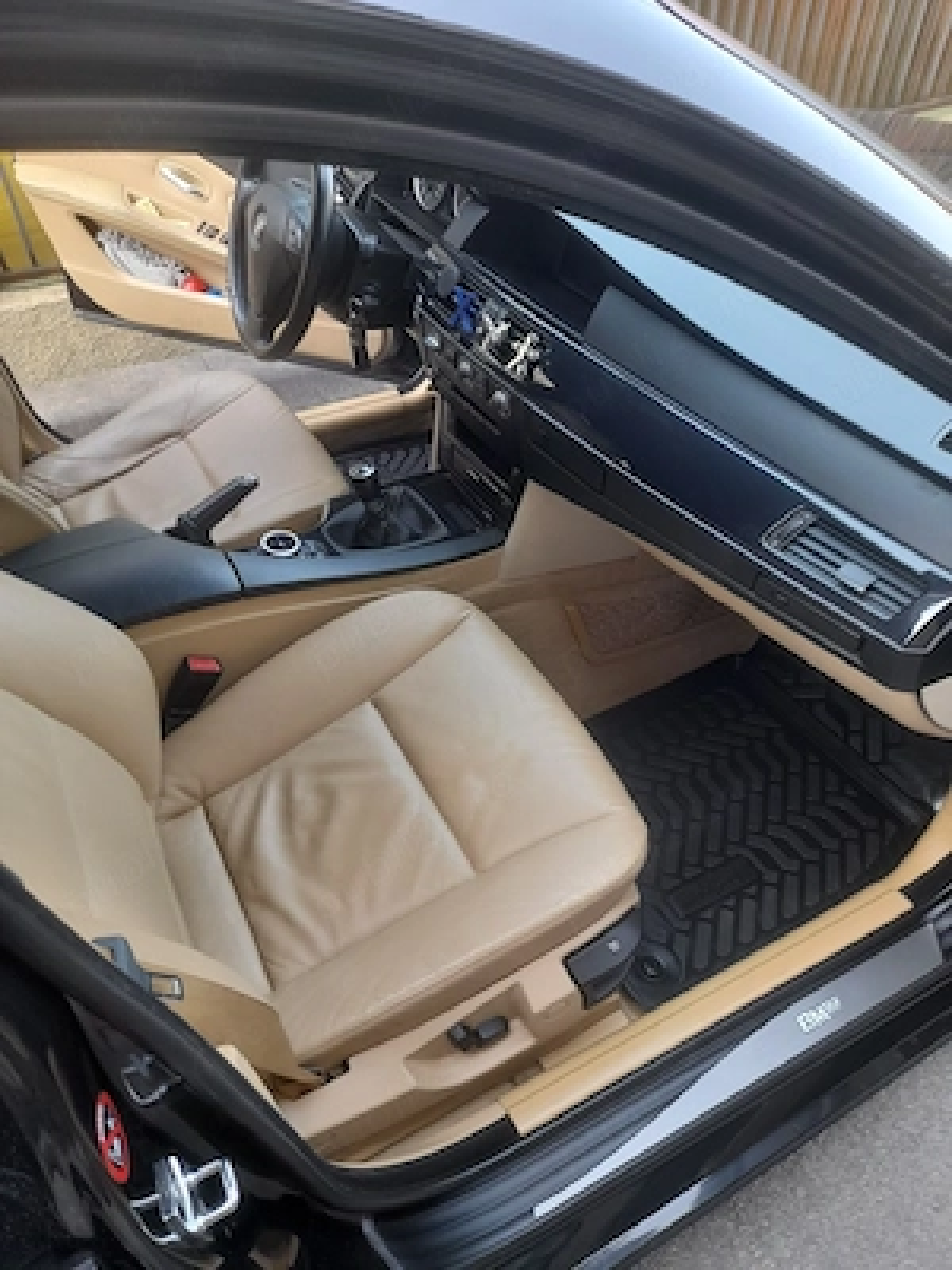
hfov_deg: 54.9
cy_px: 635
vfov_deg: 69.4
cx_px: 476
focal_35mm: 25
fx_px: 917
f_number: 2
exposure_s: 1/50
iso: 100
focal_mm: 4.6
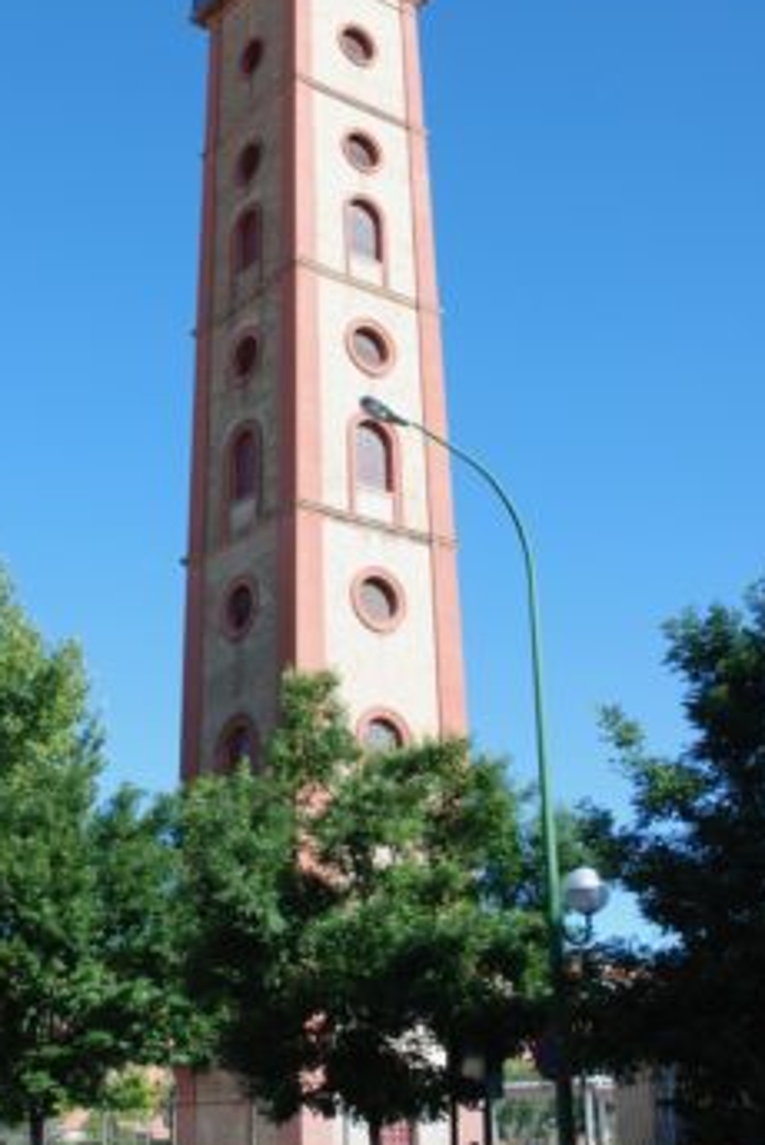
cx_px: 274
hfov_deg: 28.0
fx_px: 1527
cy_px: 533
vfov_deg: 41.1
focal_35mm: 48
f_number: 6.3
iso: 100
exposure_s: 1/160
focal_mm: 22
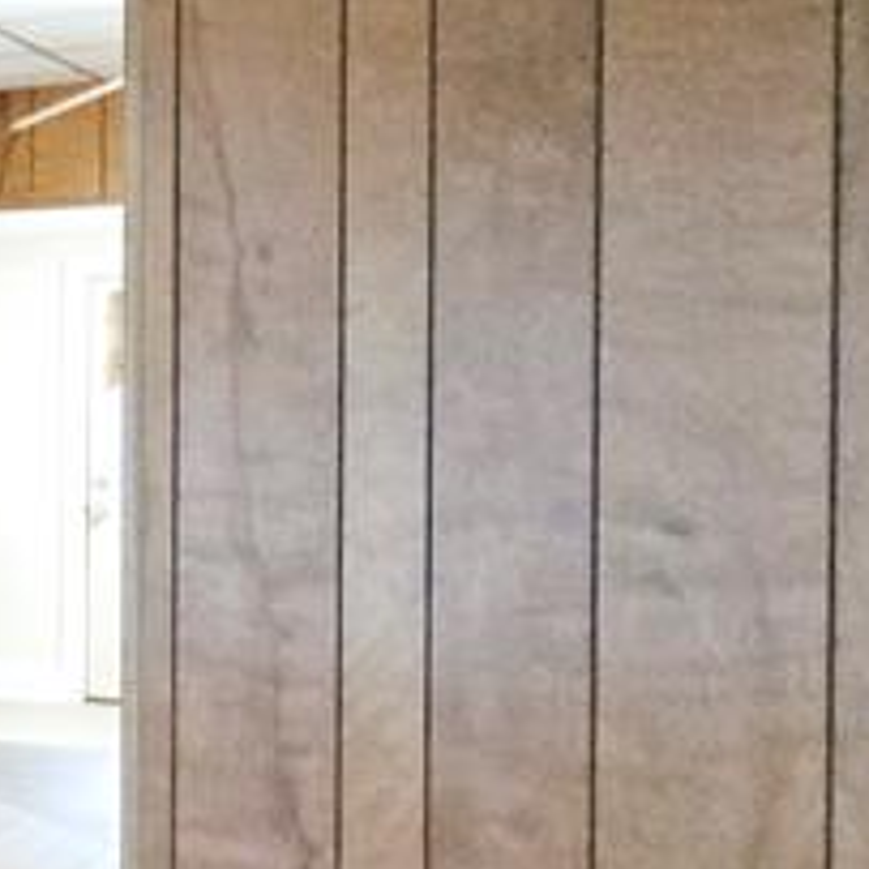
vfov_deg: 26.9
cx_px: -925
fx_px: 1647
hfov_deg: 18.1
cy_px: 980
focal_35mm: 58
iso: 500
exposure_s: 1/15
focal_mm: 2.2
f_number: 2.2
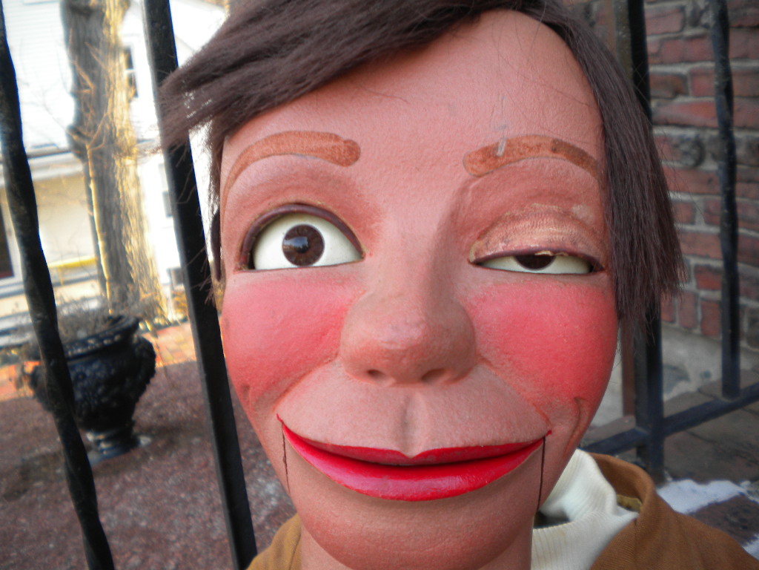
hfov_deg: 52.6
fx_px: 767
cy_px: 285
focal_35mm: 35
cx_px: 380
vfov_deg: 40.7
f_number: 3.1
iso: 80
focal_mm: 6.3
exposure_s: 1/59.5
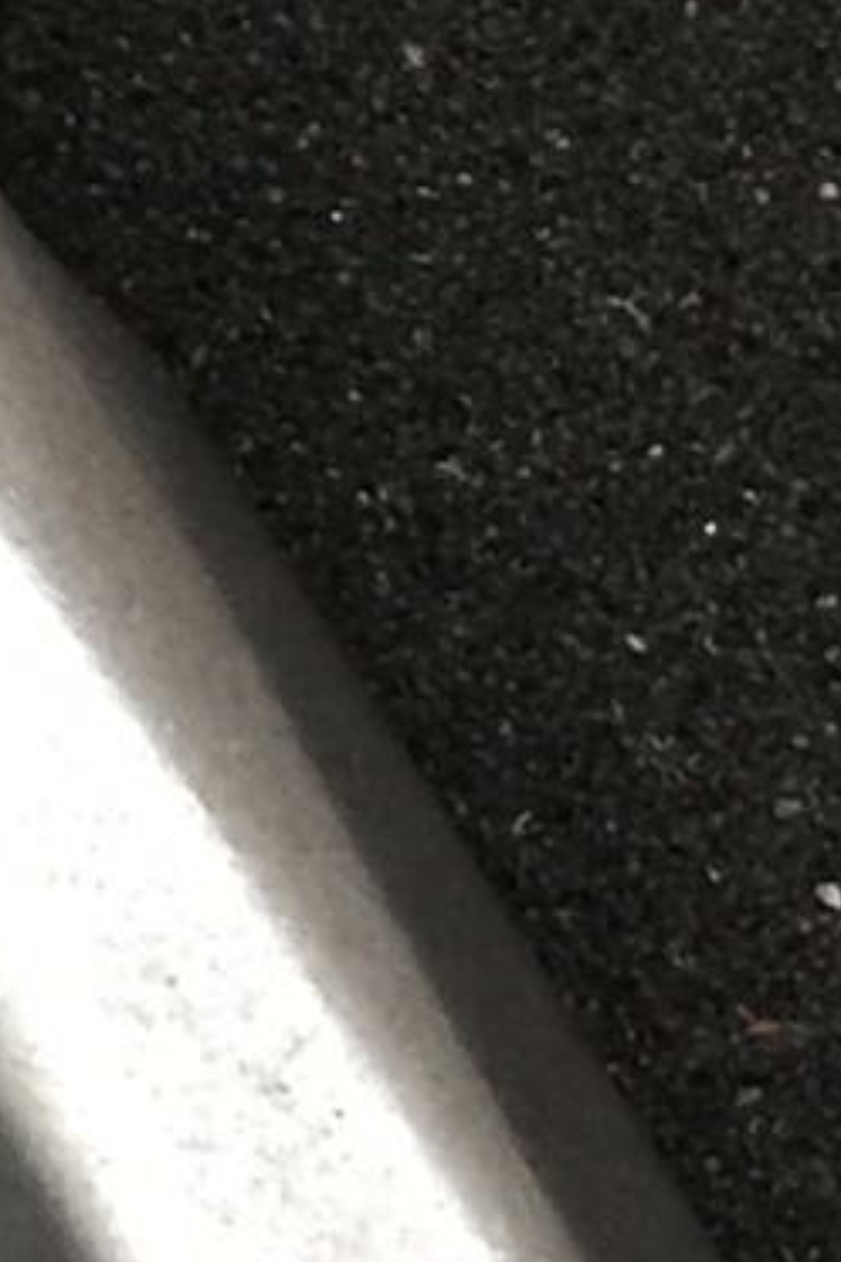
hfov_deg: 6.4
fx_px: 7568
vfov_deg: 9.4
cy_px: -126
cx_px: 498
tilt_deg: -76.0
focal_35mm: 216
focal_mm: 4.15
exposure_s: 1/17
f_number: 2.2
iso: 80
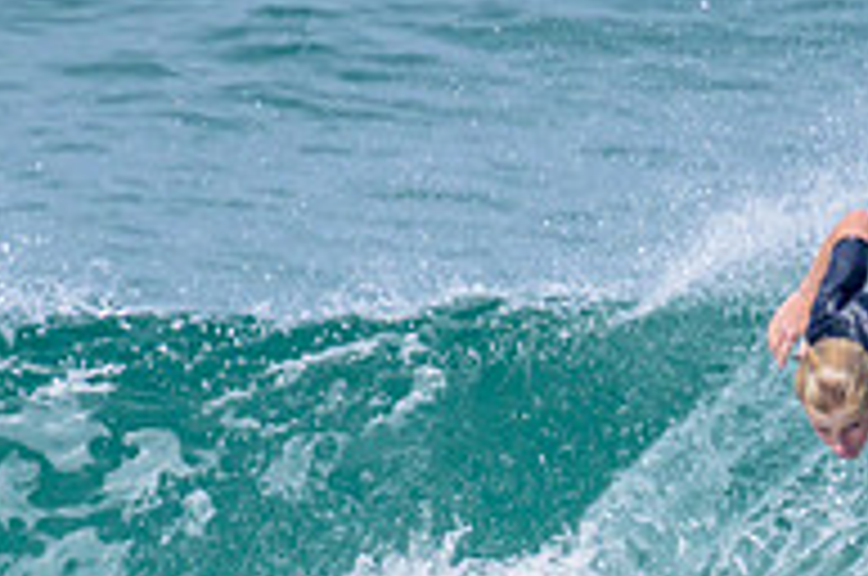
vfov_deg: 0.4
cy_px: 699
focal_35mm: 3297
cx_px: 1157
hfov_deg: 0.6
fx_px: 79362
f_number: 11
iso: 640
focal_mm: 800
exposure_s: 1/2000
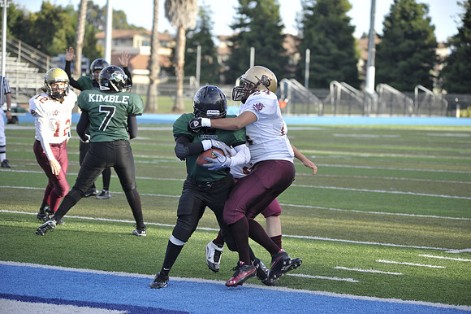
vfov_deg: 9.1
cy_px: 157
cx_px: 236
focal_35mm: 150
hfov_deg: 13.7
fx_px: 1961
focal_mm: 150
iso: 800
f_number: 5
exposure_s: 1/1000
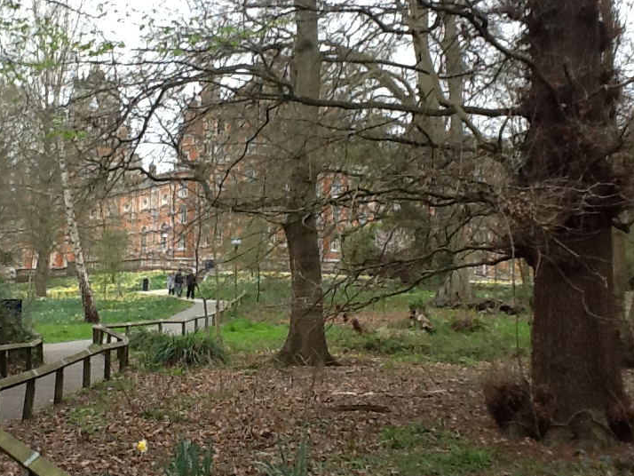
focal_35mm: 43
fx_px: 788
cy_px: 219
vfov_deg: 33.6
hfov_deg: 43.3
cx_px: 217
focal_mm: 2.03
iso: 64
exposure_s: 1/136
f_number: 2.4
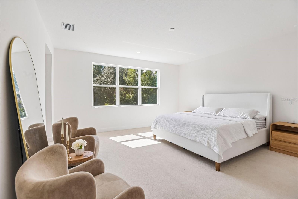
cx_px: 149
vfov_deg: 73.7
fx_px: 132
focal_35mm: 16
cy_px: 100
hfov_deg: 96.7
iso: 400
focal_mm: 16
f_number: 8
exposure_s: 1/320
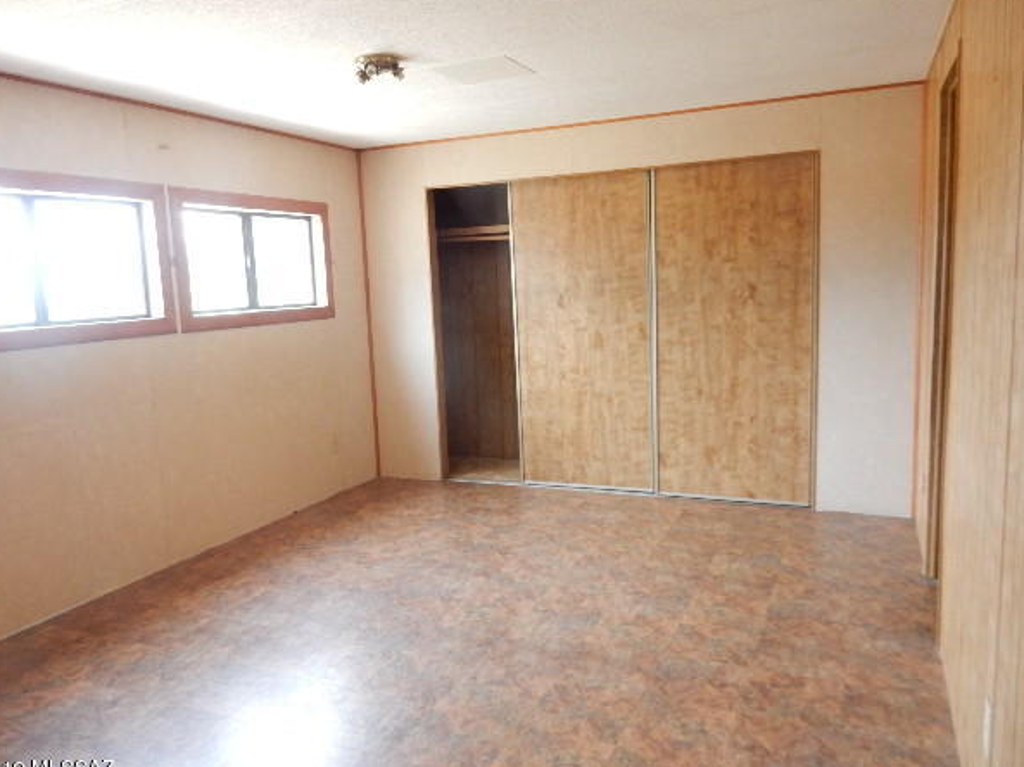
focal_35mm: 27
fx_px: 798
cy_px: 389
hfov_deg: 65.4
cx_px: 504
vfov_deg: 51.3
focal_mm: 4.5
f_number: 3.7
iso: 320
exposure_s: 1/30
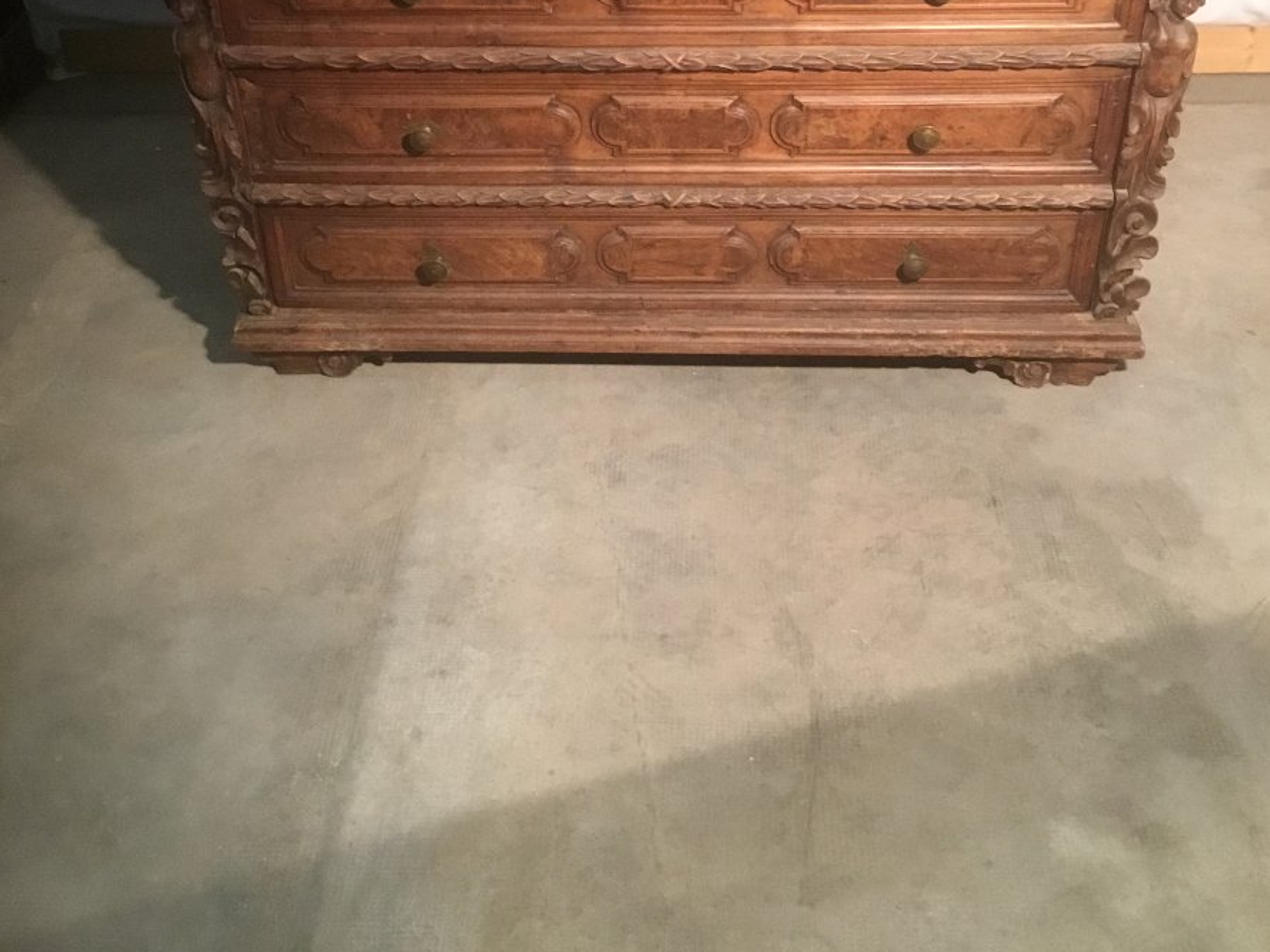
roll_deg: -0.3
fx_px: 1540
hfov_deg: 44.8
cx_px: 644
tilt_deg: -32.1
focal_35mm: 42
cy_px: 272
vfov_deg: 33.8
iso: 200
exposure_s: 1/25
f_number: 2.4
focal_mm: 3.3
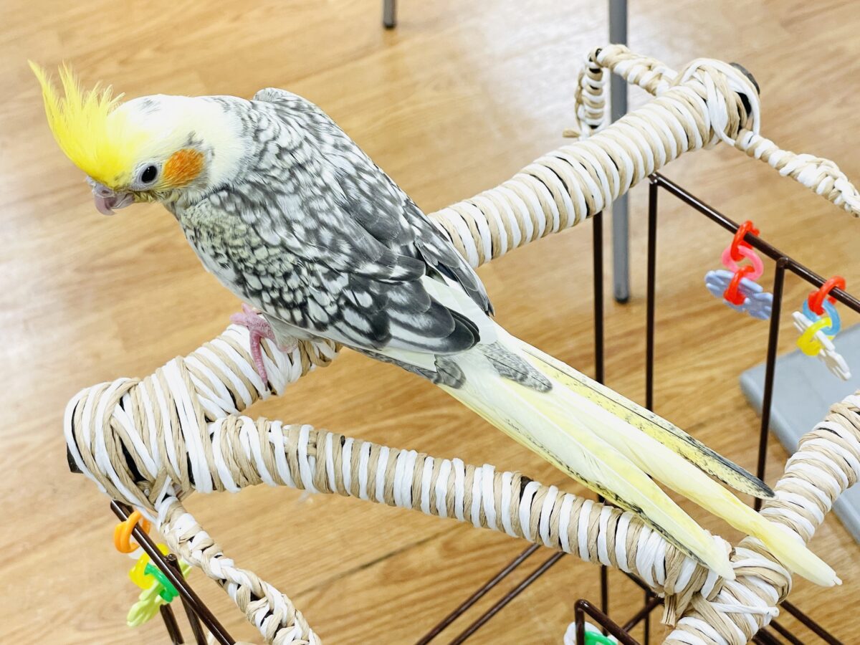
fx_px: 1292
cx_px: 430
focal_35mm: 52
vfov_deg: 28.0
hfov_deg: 36.8
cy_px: 322
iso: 100
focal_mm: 6
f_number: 2
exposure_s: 1/100
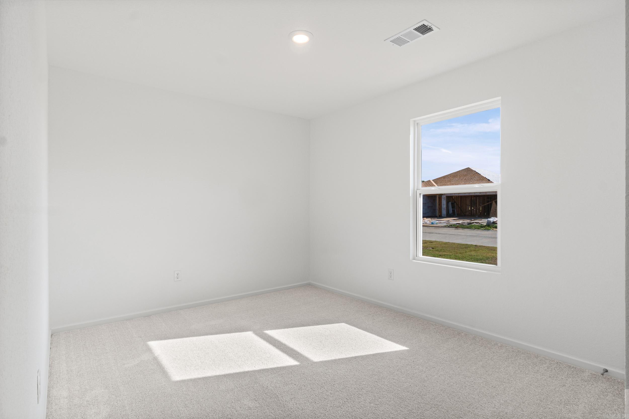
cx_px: 314
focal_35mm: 18
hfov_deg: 90.0
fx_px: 314
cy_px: 210
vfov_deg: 67.4
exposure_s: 1/40
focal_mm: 12
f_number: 9
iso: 250
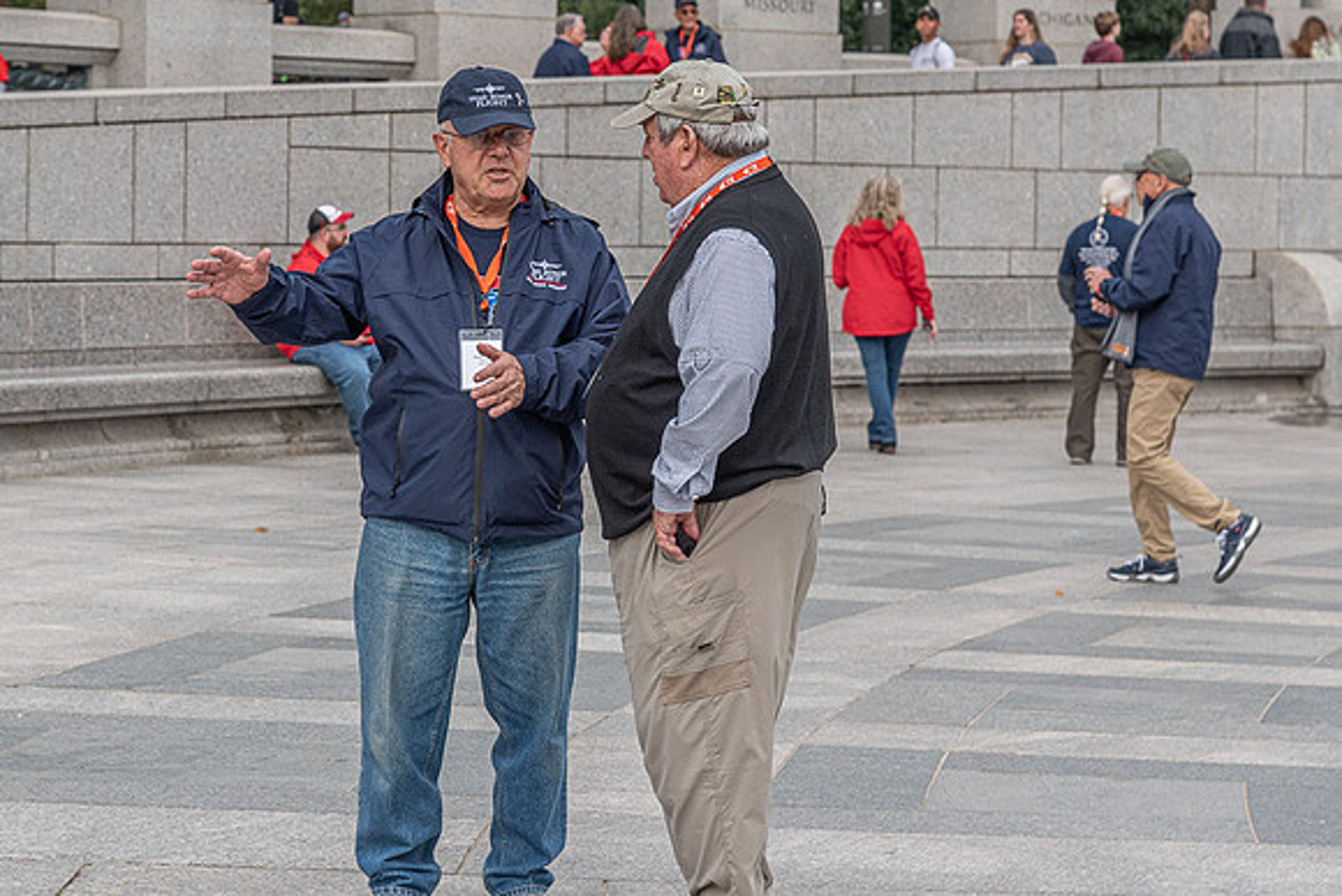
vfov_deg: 11.9
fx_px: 4286
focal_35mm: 115
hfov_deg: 17.8
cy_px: 299
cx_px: 487
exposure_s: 1/800
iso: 500
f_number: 7.1
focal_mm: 86
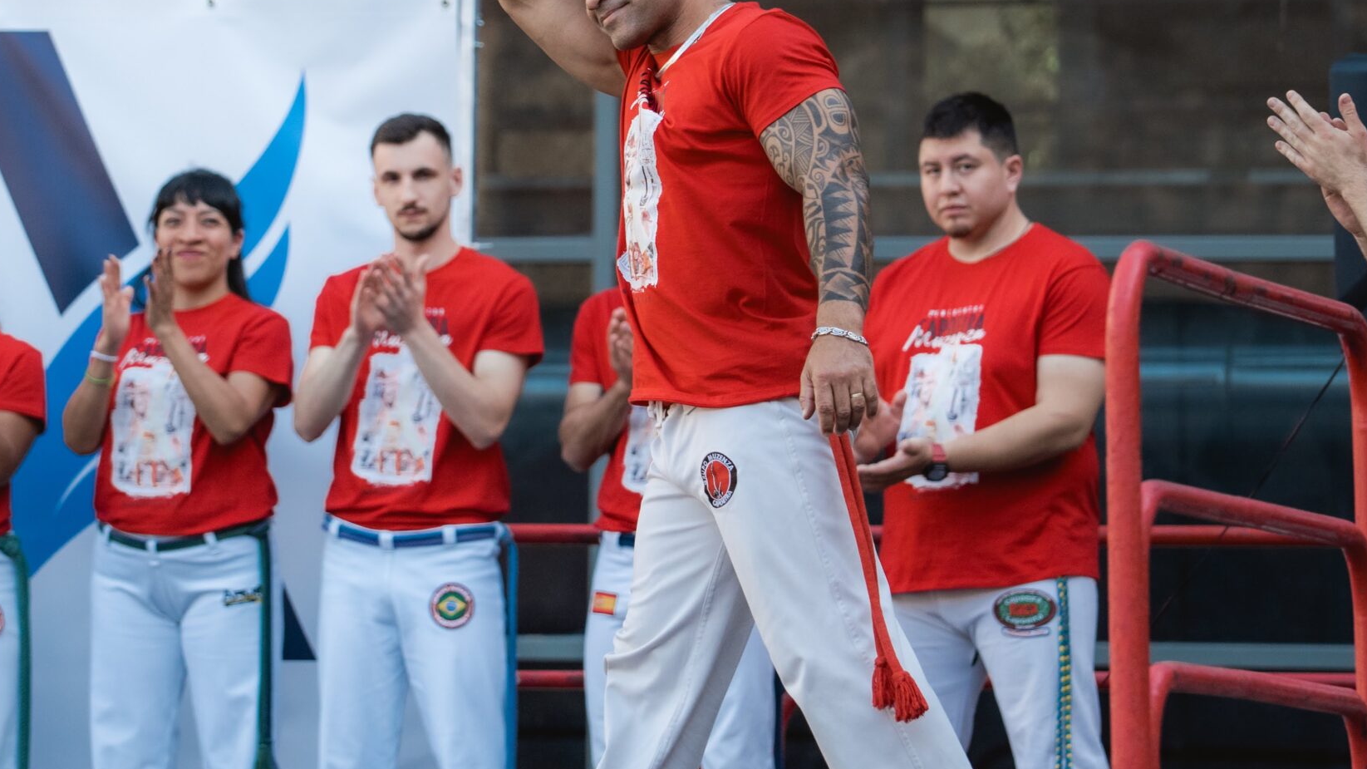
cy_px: 193
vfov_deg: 4.4
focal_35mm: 279
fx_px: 10112
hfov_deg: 7.7
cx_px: 641
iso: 800
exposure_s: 1/1000
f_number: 4
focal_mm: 144
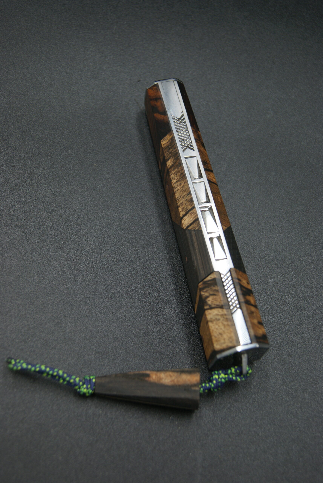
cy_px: 242
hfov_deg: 25.8
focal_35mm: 52
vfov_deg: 37.8
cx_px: 162
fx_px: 704
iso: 100
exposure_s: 1/60
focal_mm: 35
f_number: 5
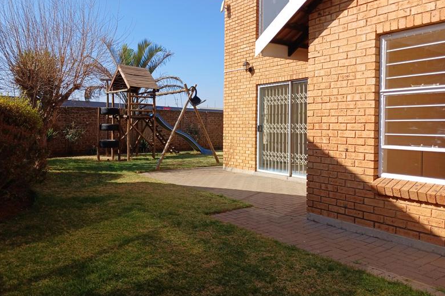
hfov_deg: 63.7
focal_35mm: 29
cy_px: 130
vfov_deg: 44.8
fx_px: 358
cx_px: 219
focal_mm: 4
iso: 20
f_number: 1.8
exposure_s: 1/455
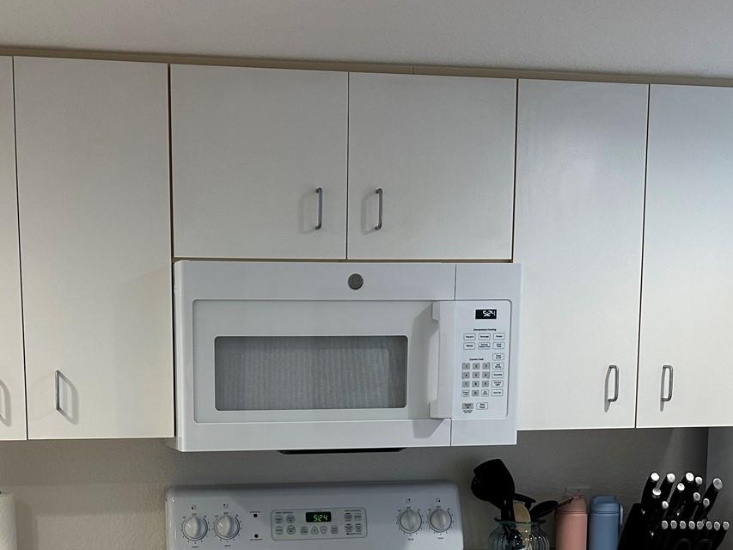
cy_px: 483
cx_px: 241
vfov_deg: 30.9
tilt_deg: -7.4
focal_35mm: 45
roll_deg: +0.5
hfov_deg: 41.5
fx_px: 953
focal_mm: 6.86
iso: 200
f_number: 1.78
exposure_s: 1/120
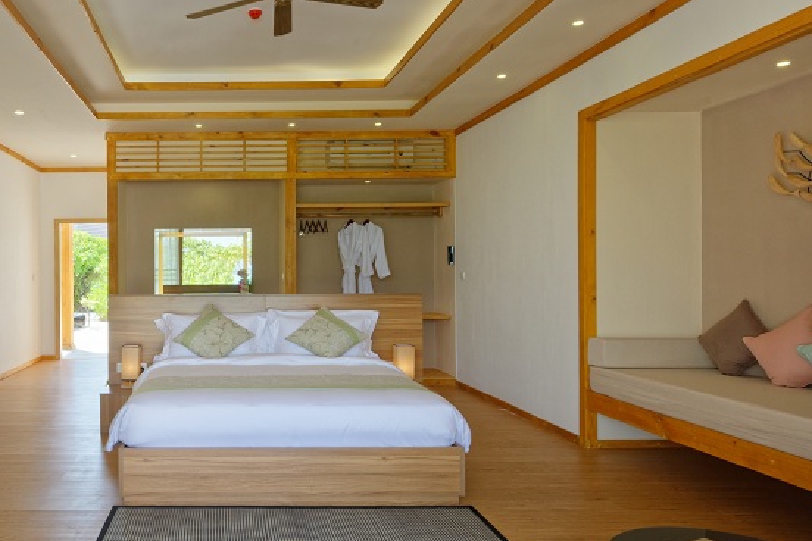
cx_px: 215
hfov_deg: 60.6
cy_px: 273
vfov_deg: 45.0
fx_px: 654
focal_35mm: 29
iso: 200
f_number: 13
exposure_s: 1/20
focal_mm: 16
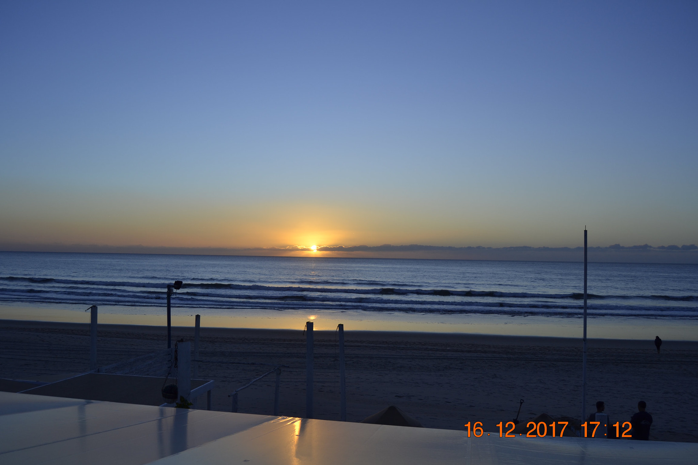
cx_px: 349
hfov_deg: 61.9
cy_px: 232
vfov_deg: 43.6
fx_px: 582
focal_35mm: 30
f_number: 5.6
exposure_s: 1/125
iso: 100
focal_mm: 20
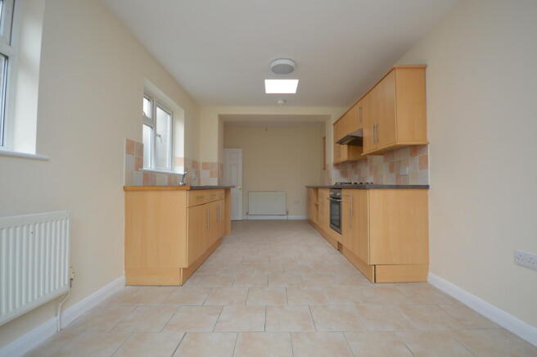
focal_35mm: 15
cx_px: 268
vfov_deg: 77.2
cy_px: 178
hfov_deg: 100.4
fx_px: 224
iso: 400
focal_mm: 10
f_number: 4
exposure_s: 1/60
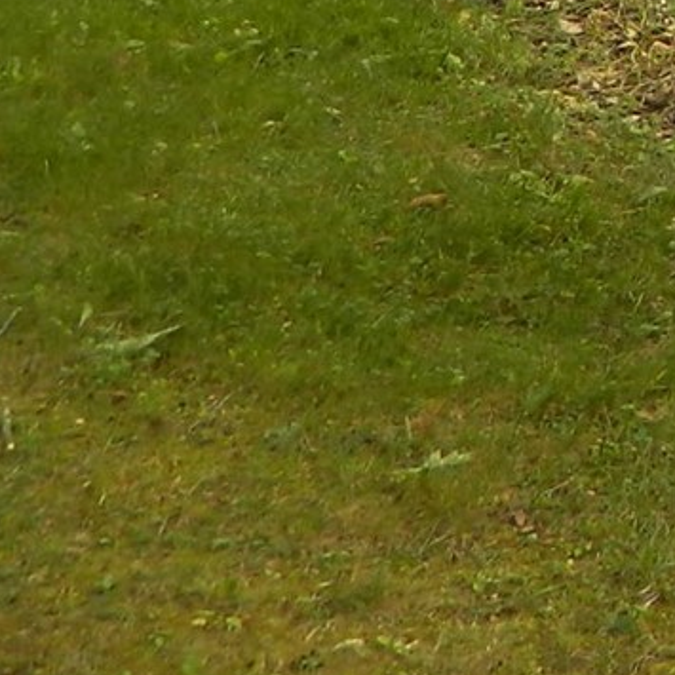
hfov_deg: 9.6
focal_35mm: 158
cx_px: 1688
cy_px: -456
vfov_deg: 10.5
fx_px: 3486
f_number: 3.2
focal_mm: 5.6
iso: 80
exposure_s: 1/160
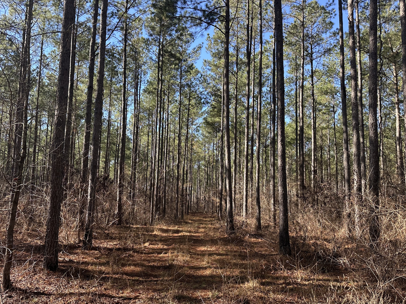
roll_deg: -1.8
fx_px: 305
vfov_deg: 53.0
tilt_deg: +7.0
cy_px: 163
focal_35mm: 26
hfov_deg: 67.3
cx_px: 200
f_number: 1.78
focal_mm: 6.86
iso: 80
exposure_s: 1/762
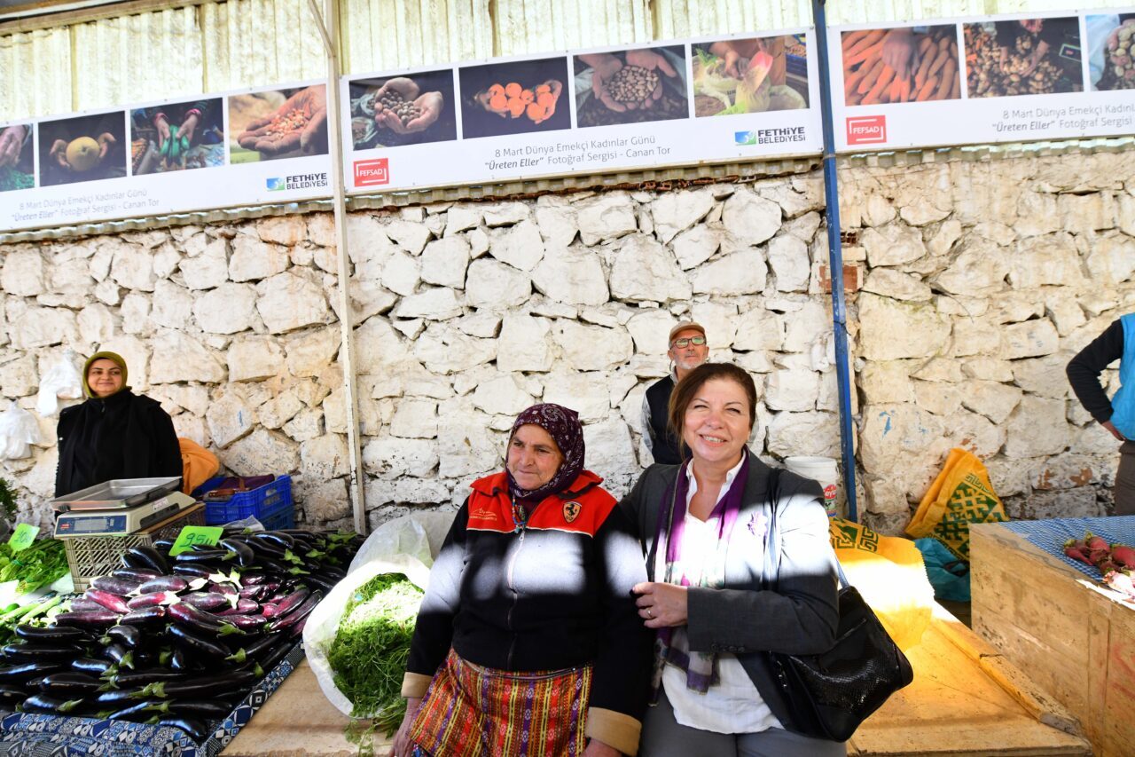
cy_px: 378
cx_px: 568
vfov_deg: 77.3
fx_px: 473
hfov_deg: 100.4
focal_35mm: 15
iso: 1000
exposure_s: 1/400
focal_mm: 15
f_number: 4.5
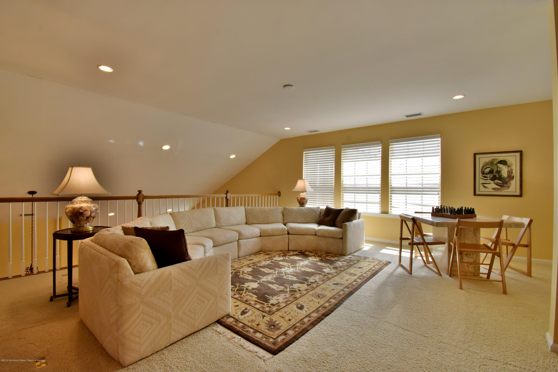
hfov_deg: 100.4
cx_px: 279
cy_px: 186
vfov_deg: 77.3
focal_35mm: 15
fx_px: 232
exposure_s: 1/160
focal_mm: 10
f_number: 10
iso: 2000
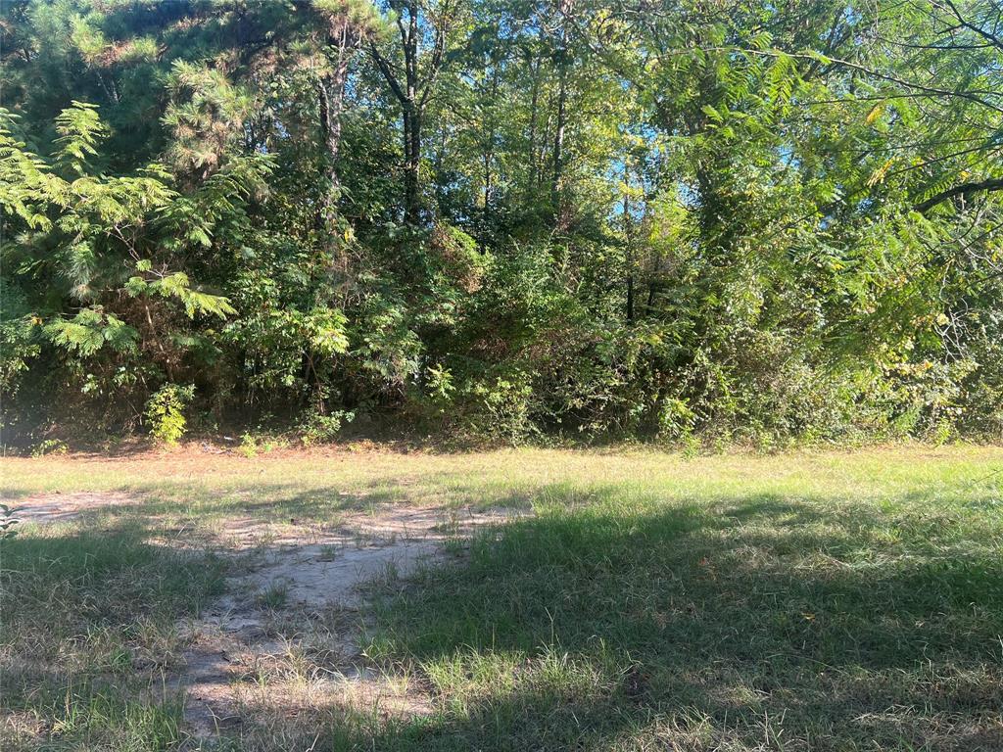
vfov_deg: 53.1
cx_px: 502
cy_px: 376
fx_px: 753
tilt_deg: -1.1
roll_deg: -3.3
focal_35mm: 26
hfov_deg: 67.3
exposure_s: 1/544
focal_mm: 5.7
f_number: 1.5
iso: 50
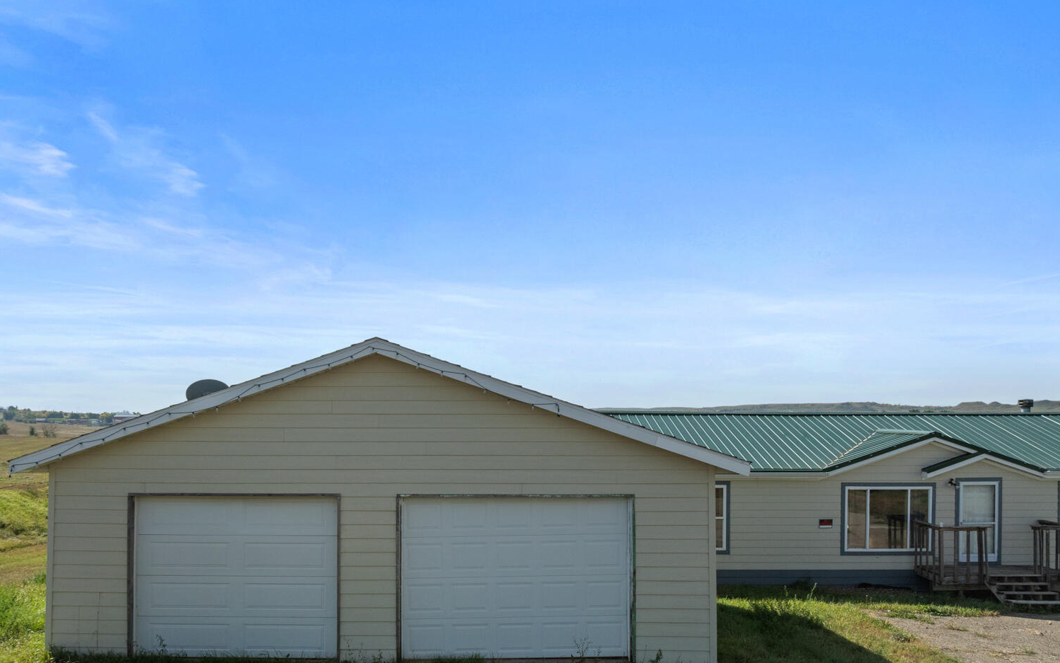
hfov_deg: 64.5
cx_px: 473
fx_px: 838
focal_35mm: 29
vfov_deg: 42.8
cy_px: 422
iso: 200
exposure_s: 1/320
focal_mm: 12.29
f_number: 6.3
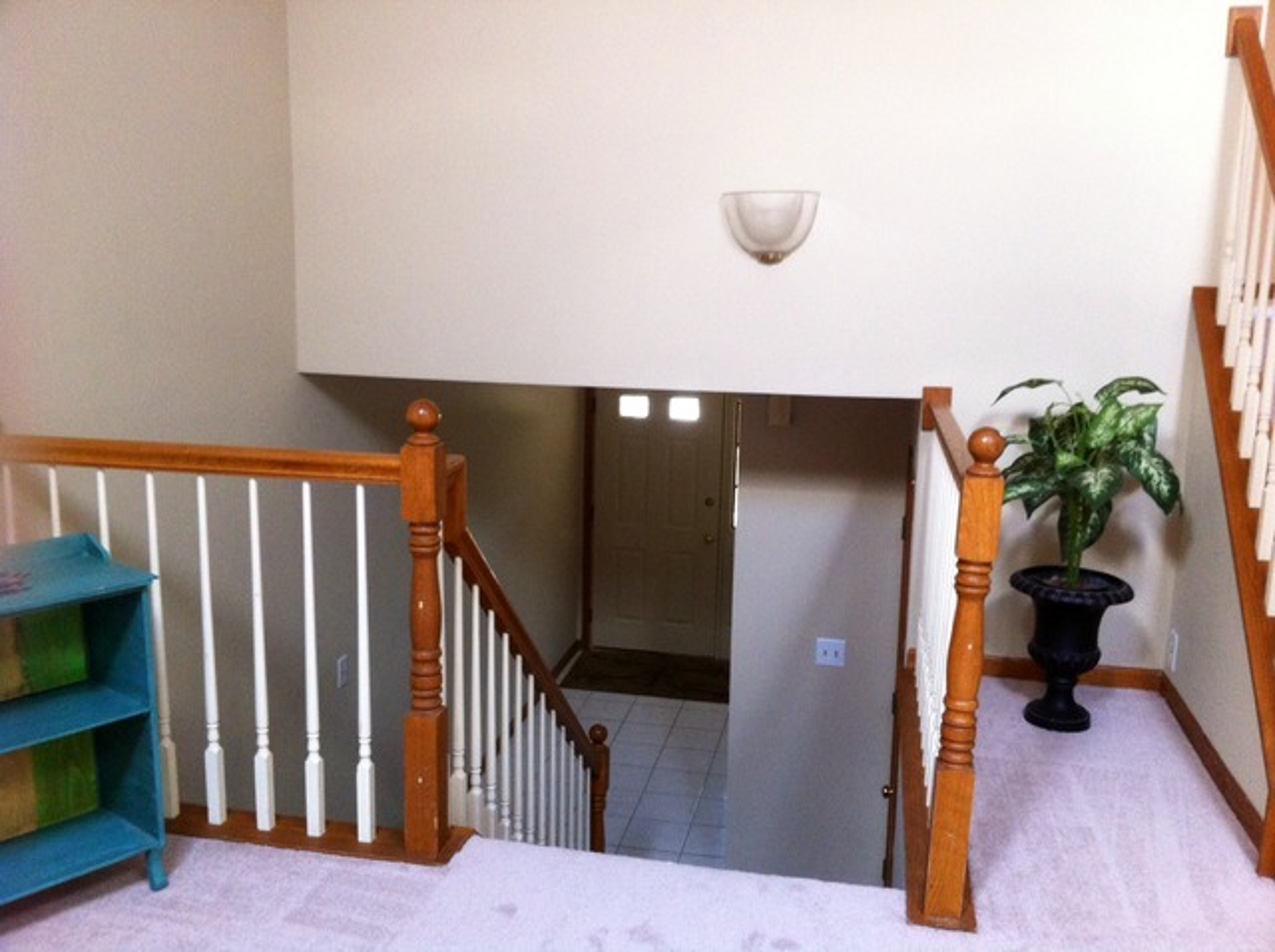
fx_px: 1287
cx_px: 638
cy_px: 476
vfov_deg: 40.6
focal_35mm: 35
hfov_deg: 52.7
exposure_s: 1/17
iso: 200
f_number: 2.8
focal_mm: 3.85
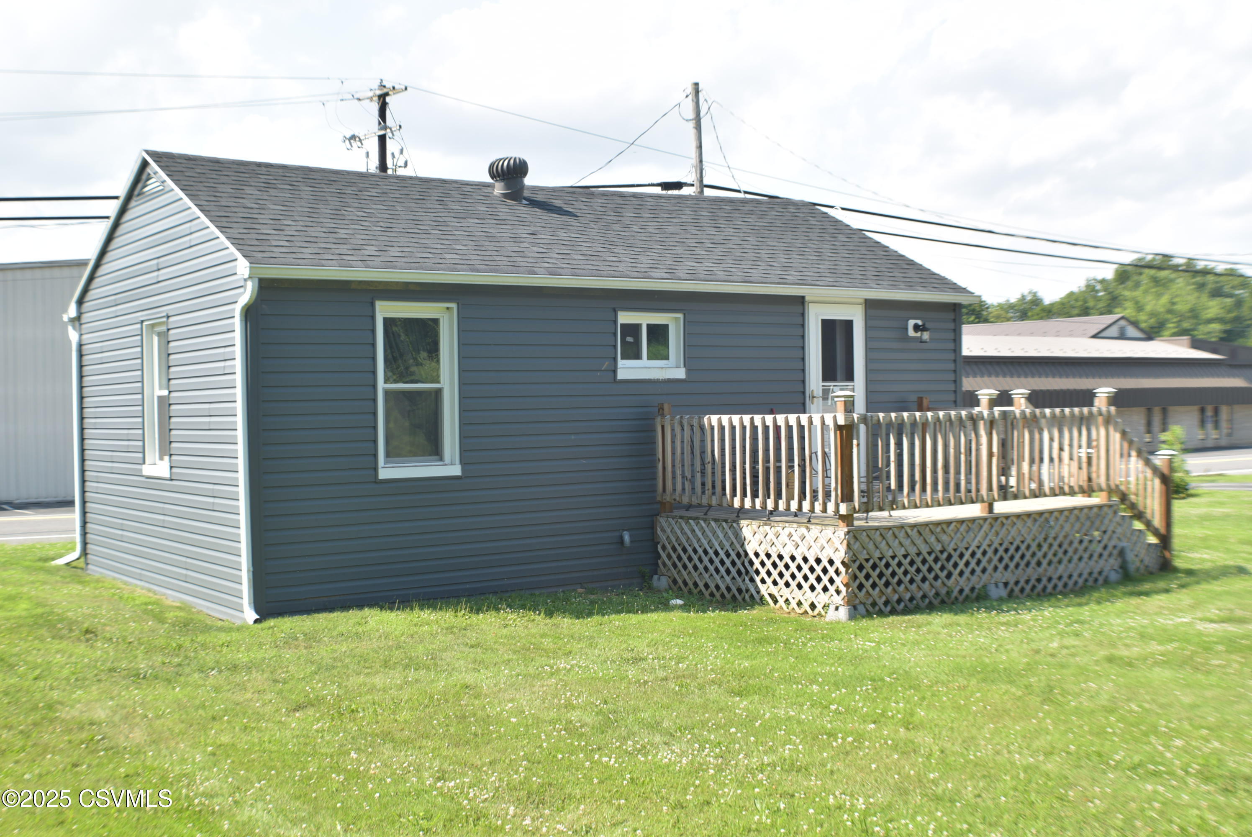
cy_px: 418
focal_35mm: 52
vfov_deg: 25.8
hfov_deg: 37.8
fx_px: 1827
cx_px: 626
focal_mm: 35
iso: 100
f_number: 6.3
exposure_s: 1/160
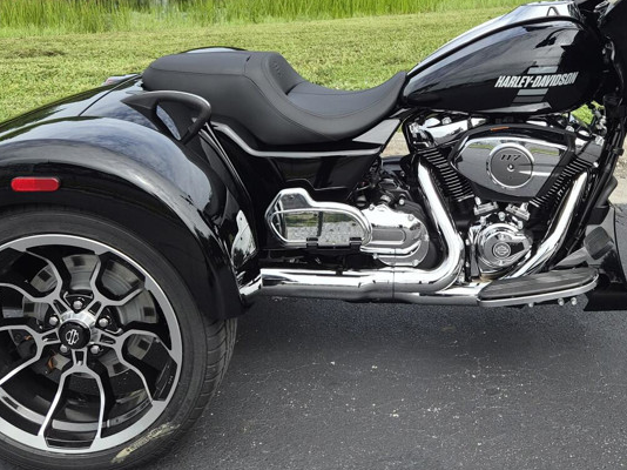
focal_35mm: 46
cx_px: 415
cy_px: 98
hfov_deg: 40.8
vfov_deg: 30.8
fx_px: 833
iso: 80
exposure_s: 1/3416
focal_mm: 5.4
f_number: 1.8
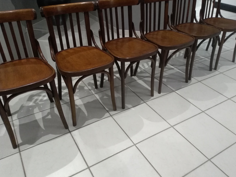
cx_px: 122
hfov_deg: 61.7
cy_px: 87
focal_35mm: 29
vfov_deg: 48.2
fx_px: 198
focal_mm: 3.54
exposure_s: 1/25
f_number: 2
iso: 745
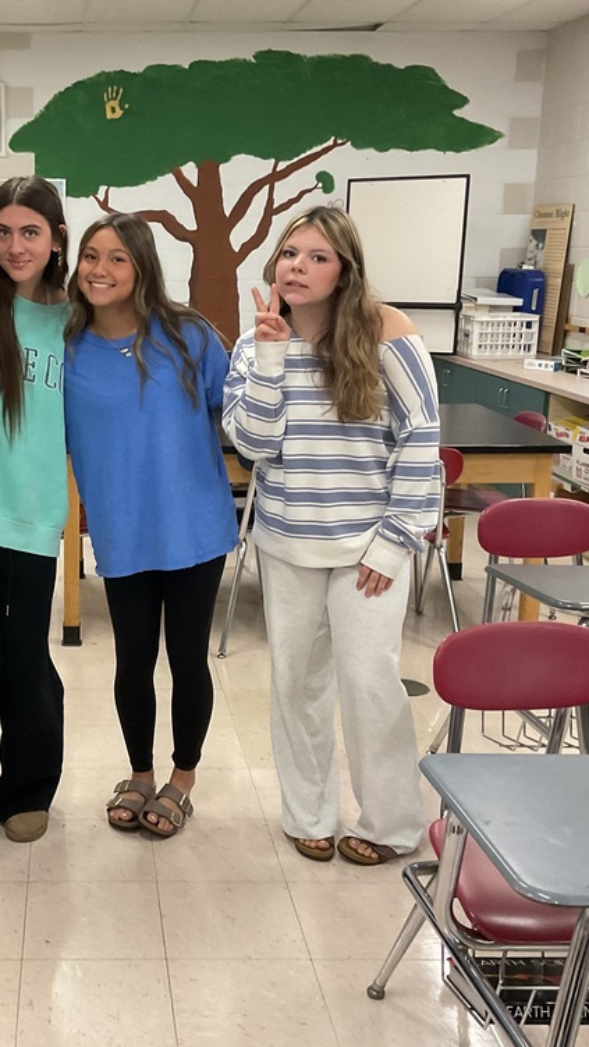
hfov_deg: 26.9
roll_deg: -1.4
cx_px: 81
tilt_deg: -14.6
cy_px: 530
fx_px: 1194
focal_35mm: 43
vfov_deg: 47.4
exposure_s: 1/60
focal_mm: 3
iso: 160
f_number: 1.8
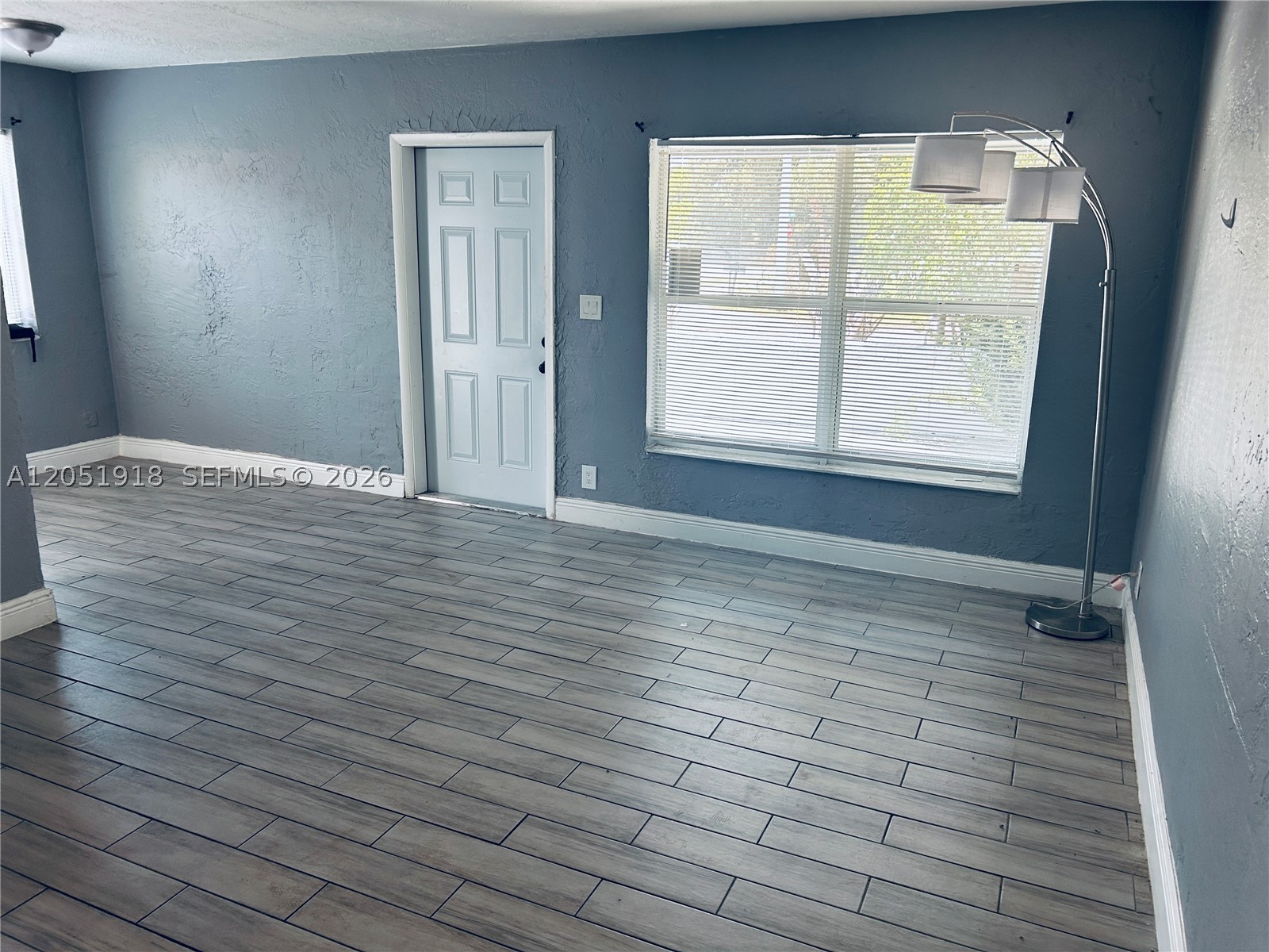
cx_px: 634
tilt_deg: -14.5
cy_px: 476
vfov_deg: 53.1
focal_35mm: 26
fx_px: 953
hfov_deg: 67.3
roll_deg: -0.4
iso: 80
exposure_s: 1/121
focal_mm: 5.7
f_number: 1.5
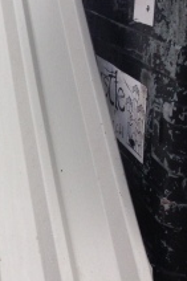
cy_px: 134
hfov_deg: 14.9
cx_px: -119
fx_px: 648
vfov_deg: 24.5
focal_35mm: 83
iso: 64
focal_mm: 4.13
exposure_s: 1/60
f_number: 2.4
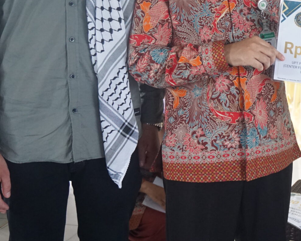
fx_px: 650
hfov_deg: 24.9
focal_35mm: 73
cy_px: 22
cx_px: 297
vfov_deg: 20.5
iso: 1250
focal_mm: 20
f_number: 4
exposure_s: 1/160
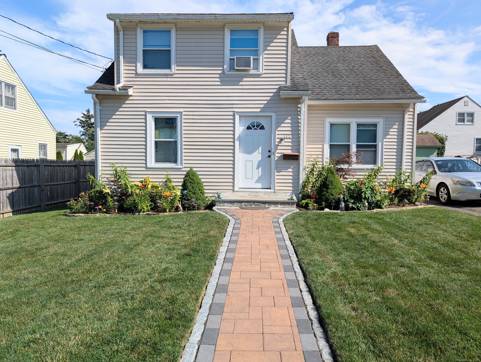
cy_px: 181
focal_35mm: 24
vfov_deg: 56.9
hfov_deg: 71.5
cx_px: 240
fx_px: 334
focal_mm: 6.9
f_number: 1.68
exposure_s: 1/1323
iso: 20
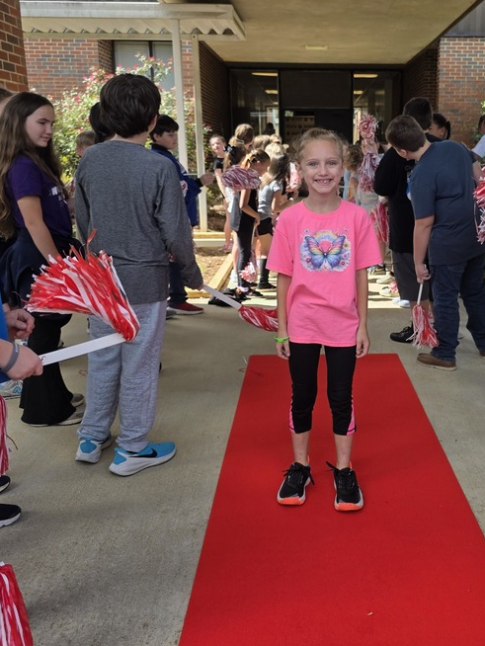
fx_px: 672
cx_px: 353
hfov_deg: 38.8
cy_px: 293
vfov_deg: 51.3
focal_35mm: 36
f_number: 1.7
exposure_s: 1/2246
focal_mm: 6.3
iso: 80
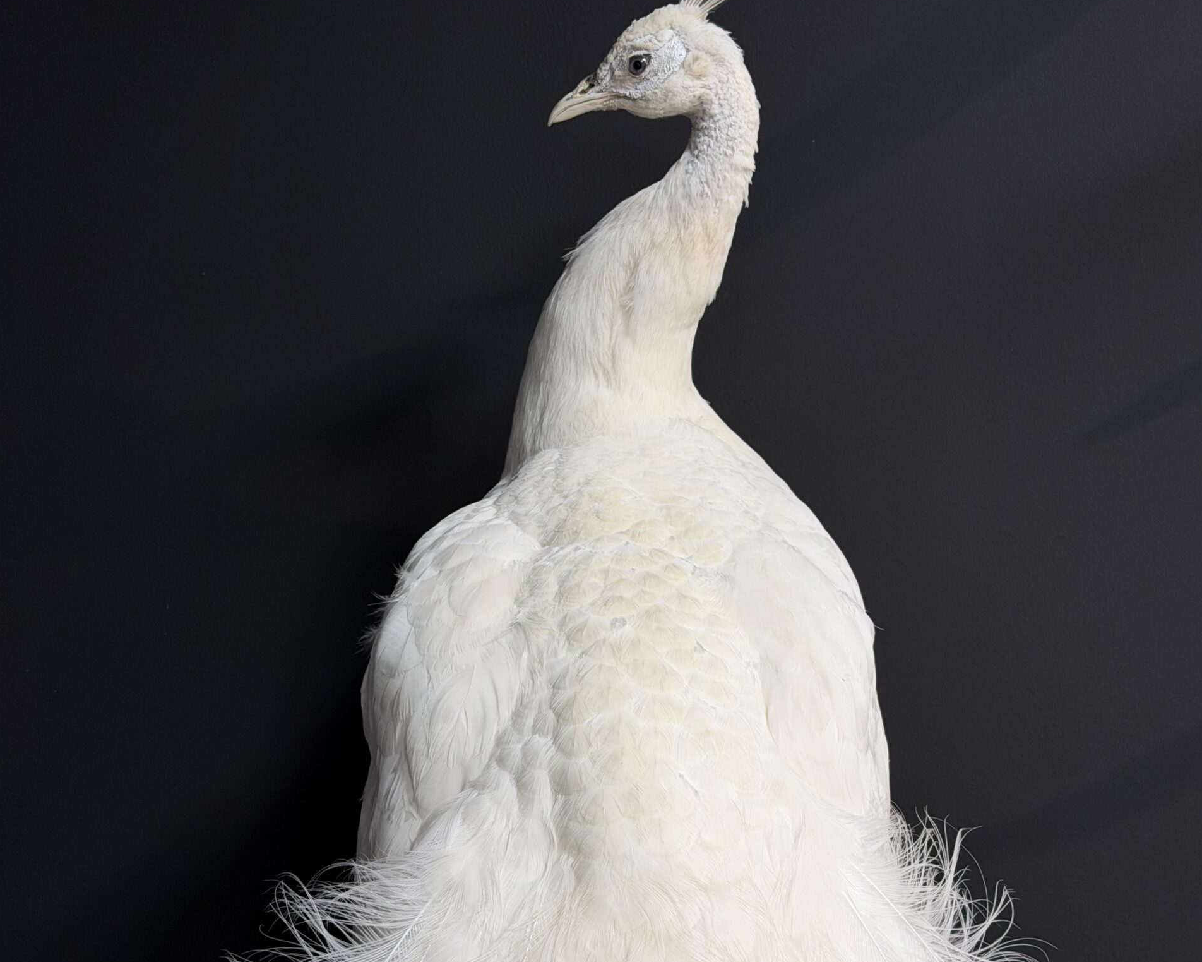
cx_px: 604
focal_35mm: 63
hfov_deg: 30.0
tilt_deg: +0.1
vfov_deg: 24.1
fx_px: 2241
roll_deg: -1.3
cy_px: 617
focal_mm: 6.76
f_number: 1.78
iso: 100
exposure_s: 1/50
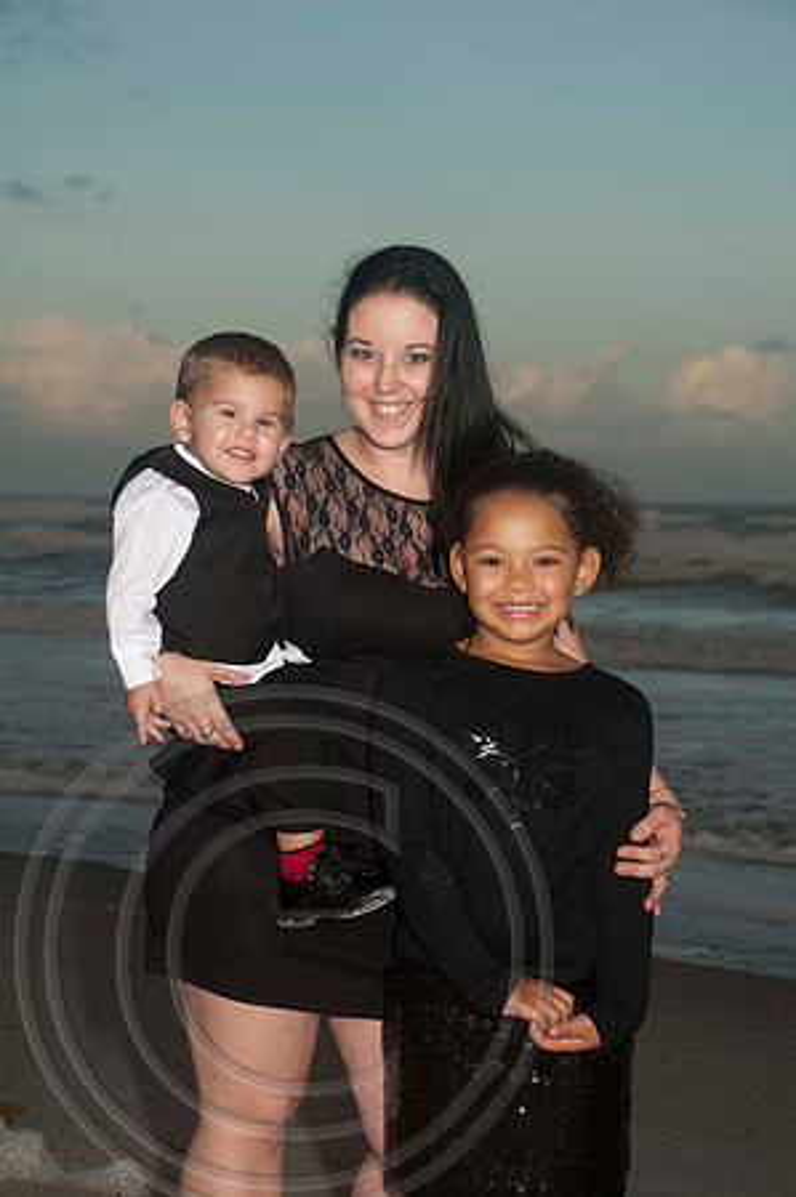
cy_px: 598
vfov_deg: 21.9
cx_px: 398
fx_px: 3091
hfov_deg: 14.7
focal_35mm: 93
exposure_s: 1/125
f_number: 6.3
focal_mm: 62
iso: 100
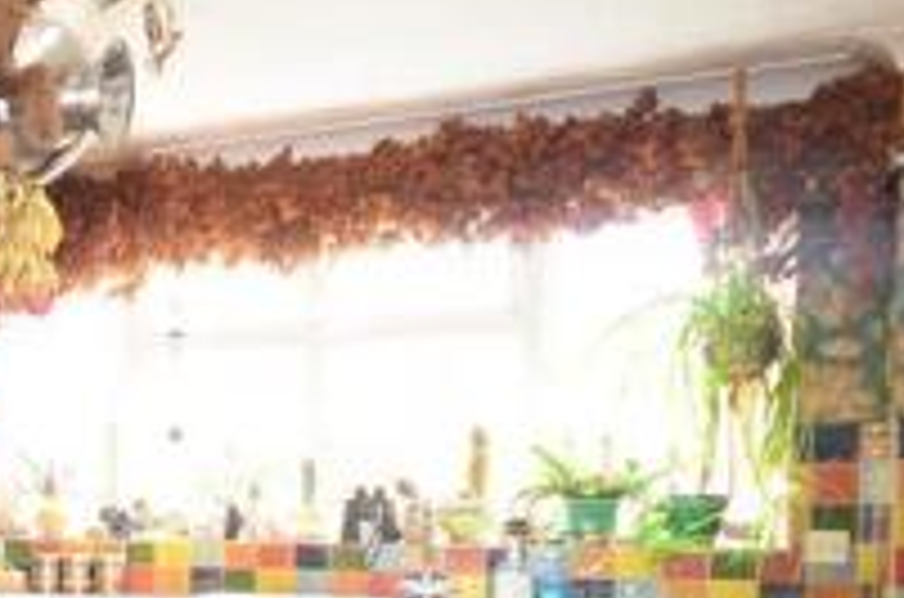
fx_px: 1228
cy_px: 499
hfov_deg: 30.4
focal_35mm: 49
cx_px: -315
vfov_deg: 26.7
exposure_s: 4
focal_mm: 10
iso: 200
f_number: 5
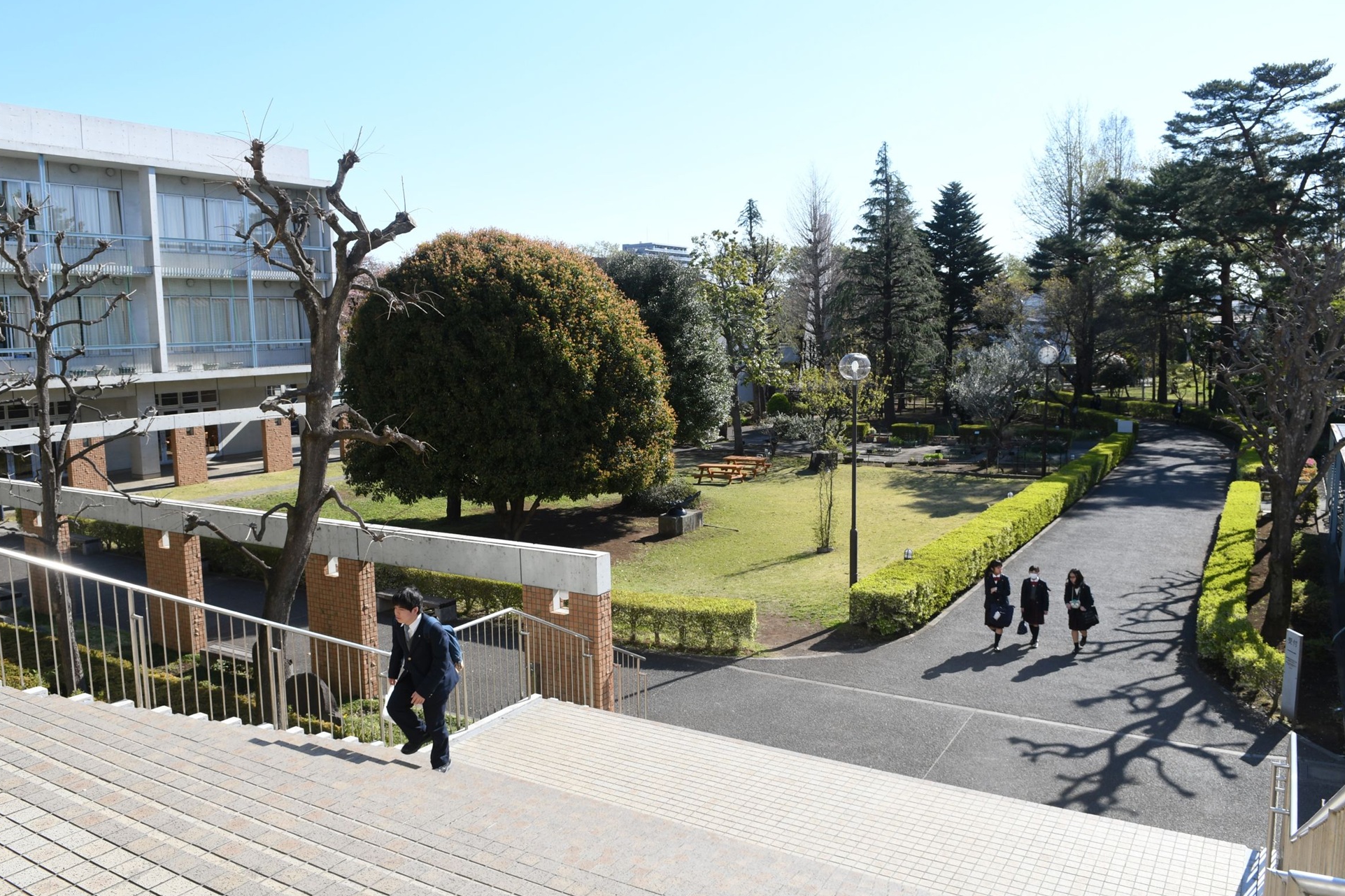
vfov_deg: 48.7
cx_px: 646
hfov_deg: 68.3
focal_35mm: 27
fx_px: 991
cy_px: 433
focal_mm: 17
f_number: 8
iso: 160
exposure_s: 1/250
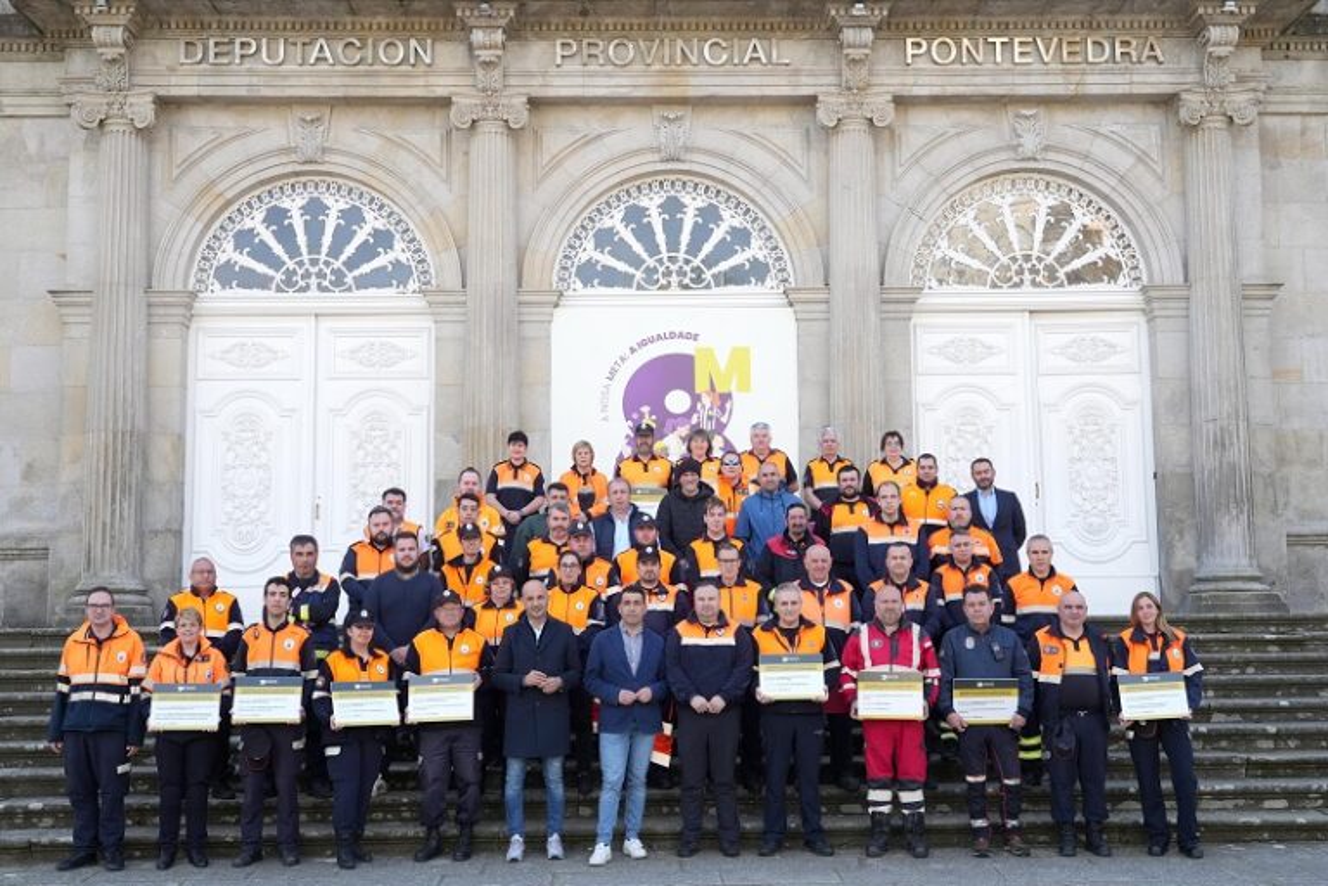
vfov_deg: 30.5
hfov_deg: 44.5
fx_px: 1623
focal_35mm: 44
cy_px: 443
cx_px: 664
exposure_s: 1/1250
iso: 2000
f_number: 7.1
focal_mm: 44
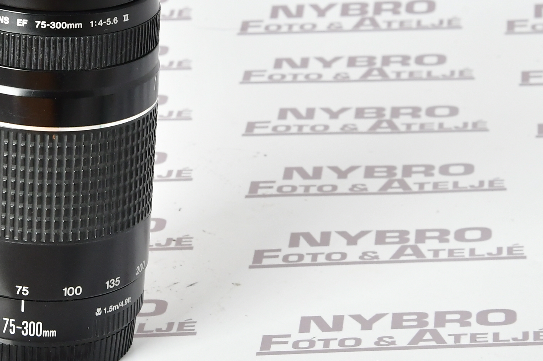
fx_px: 1688
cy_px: 121
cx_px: 56
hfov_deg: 18.0
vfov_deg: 12.2
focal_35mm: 112
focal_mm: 62
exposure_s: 1/125
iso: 800
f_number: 11
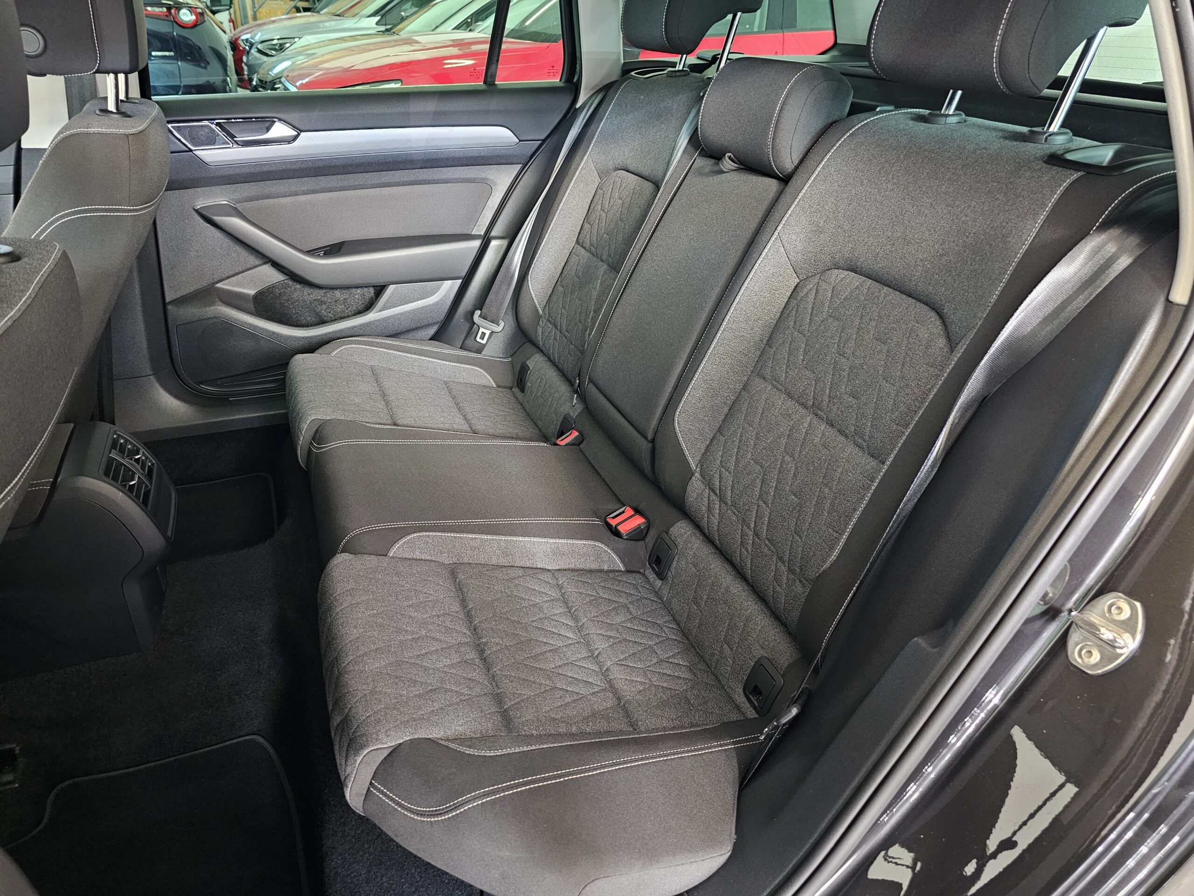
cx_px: 597
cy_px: 448
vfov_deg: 58.9
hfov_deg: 73.9
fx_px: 793
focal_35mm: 23
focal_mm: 6.3
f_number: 1.7
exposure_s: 1/24
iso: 640
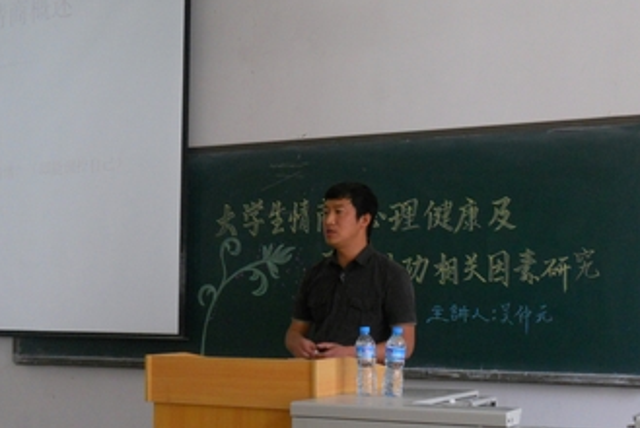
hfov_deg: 32.8
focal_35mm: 61
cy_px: 256
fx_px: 1085
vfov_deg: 22.3
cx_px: 381
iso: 400
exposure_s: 1/60
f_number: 4.3
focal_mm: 8.2
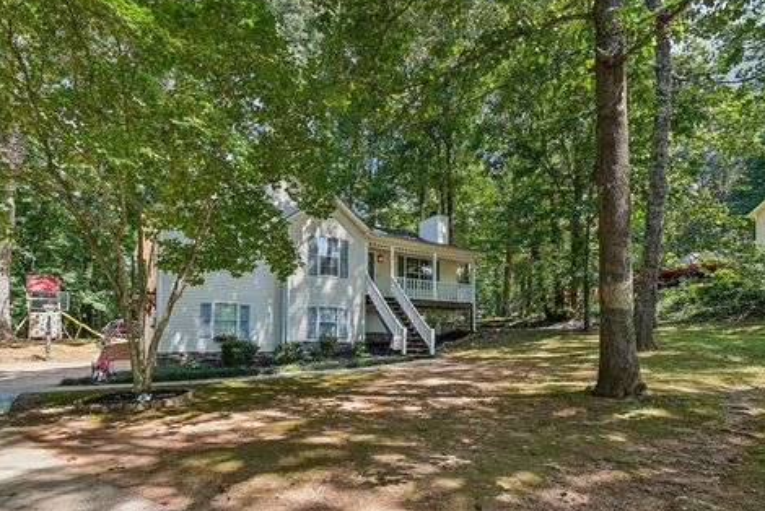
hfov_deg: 93.2
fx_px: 361
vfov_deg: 70.5
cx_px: 368
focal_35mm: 17
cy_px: 248
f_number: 8
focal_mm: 16
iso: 200
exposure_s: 1/80
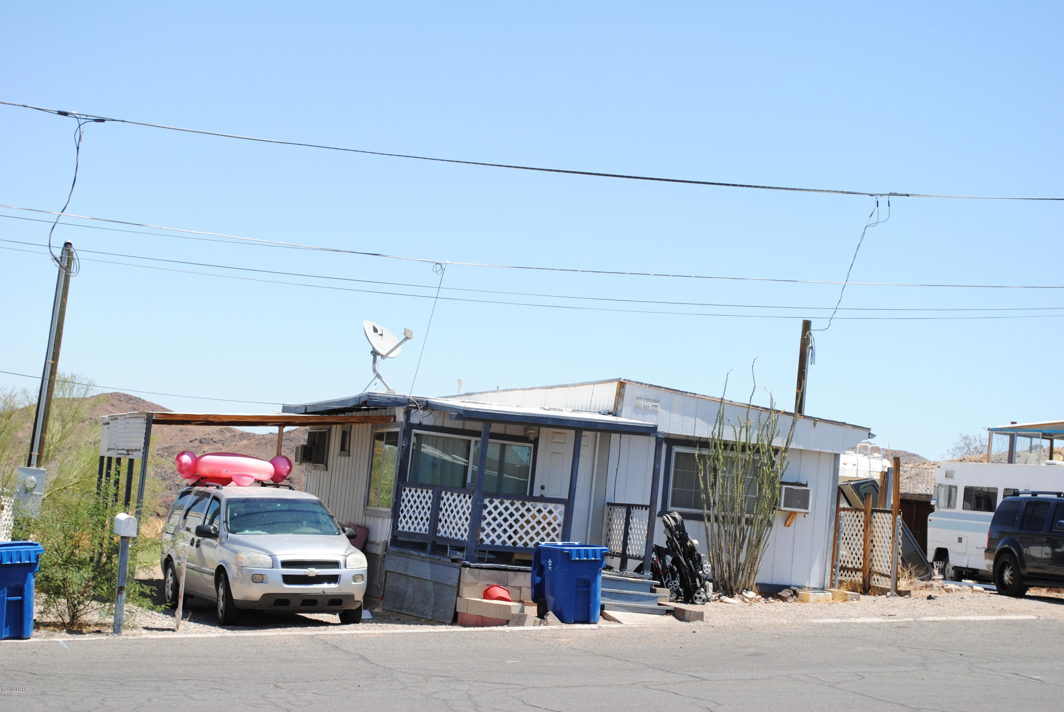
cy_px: 356
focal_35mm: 68
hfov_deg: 29.8
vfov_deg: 20.2
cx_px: 532
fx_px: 1997
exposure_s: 1/250
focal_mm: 45
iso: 100
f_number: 8
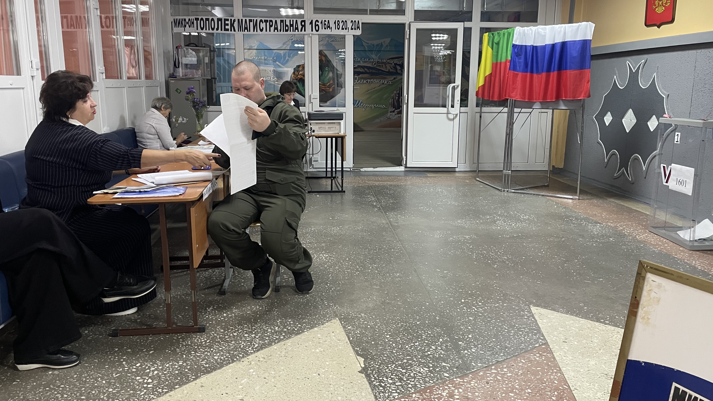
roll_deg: +0.4
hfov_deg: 66.1
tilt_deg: -8.9
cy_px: 193
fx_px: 548
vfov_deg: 40.2
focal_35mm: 29
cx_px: 363
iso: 320
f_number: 1.6
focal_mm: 4.2
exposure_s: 1/60
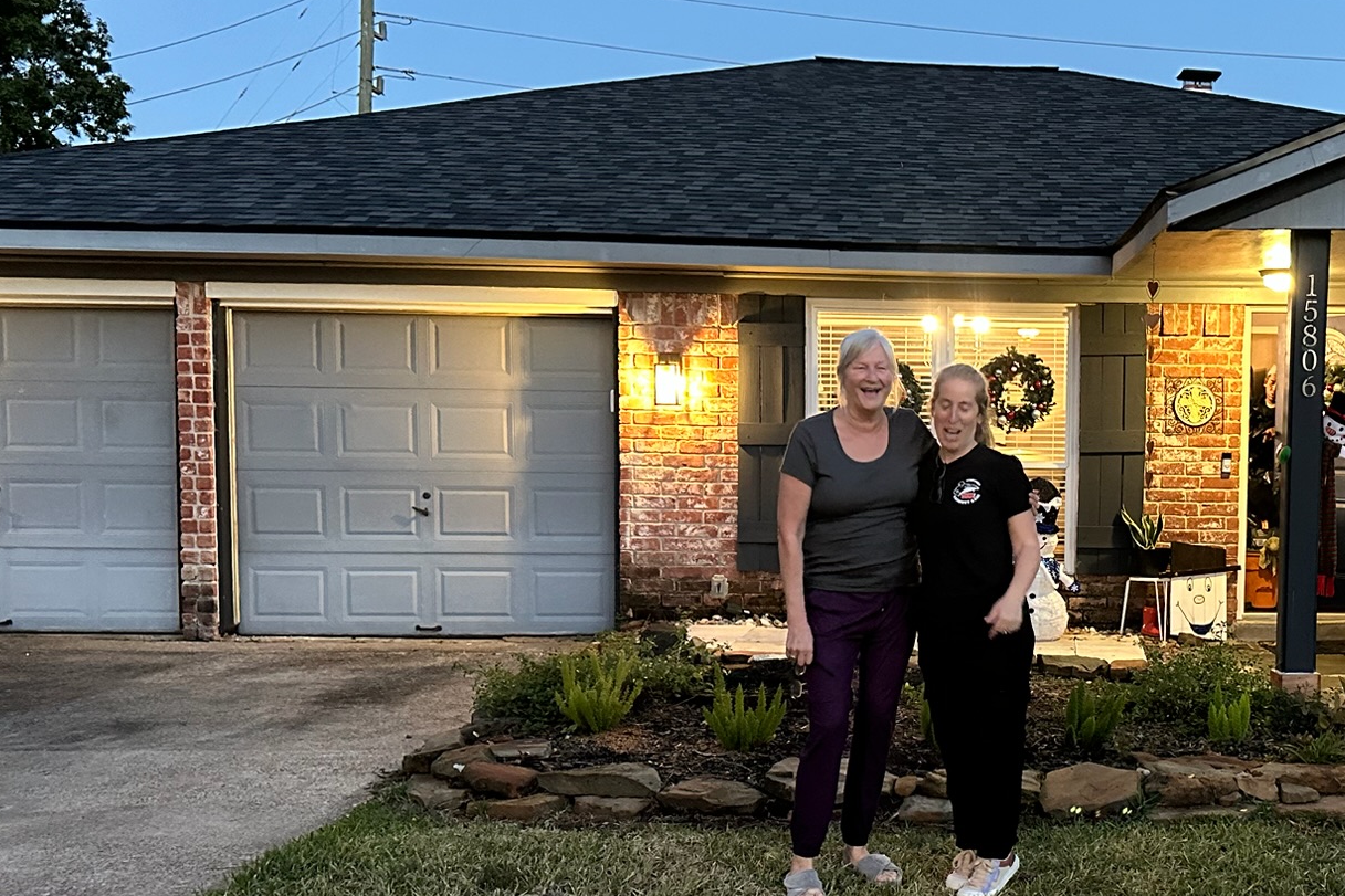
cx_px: 1036
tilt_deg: -4.5
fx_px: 1569
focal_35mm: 42
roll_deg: -0.8
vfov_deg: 31.7
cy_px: 560
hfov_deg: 44.6
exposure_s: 1/30
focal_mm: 6.86
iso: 1000
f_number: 1.78
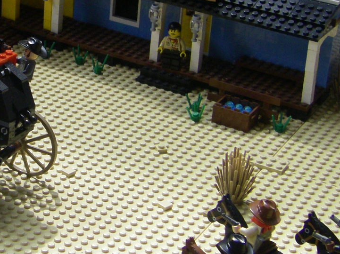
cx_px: 12
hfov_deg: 17.8
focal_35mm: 108
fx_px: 1060
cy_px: 43
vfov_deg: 13.6
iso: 160
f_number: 3.5
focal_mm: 6.3
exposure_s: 1/50
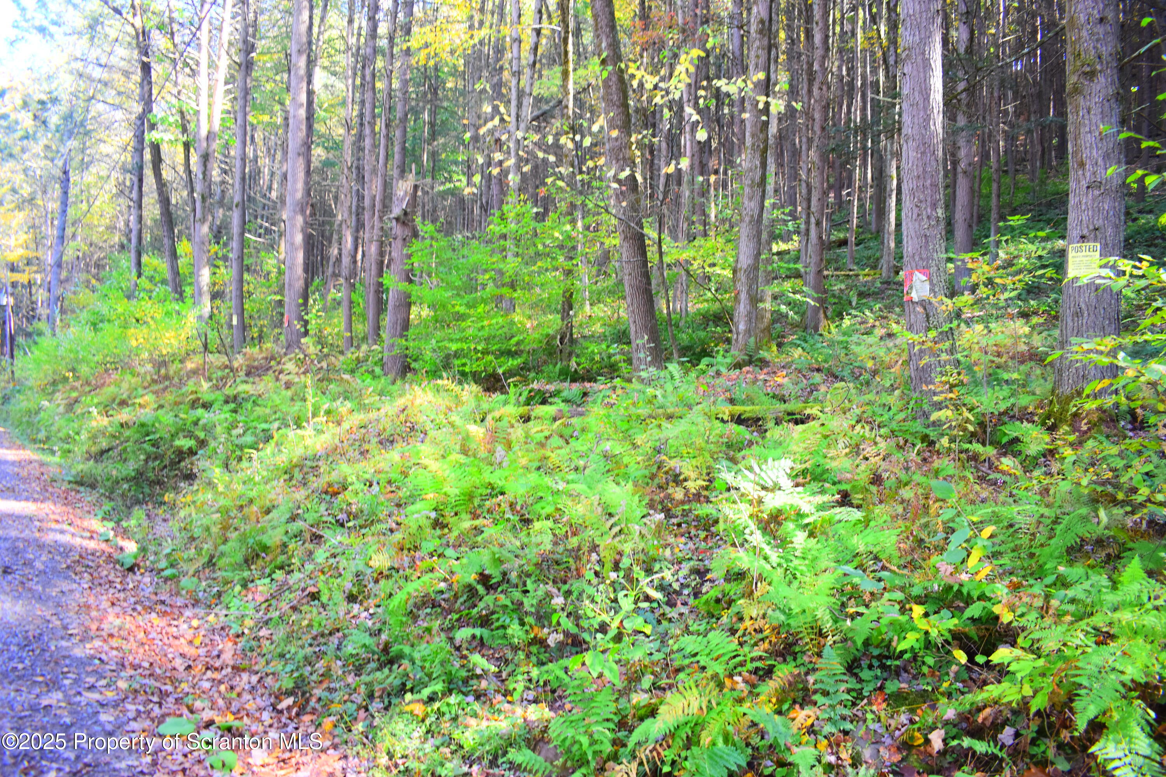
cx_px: 583
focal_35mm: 27
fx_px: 874
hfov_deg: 67.4
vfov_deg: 47.9
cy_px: 388
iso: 400
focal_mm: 18
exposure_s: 1/60
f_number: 4
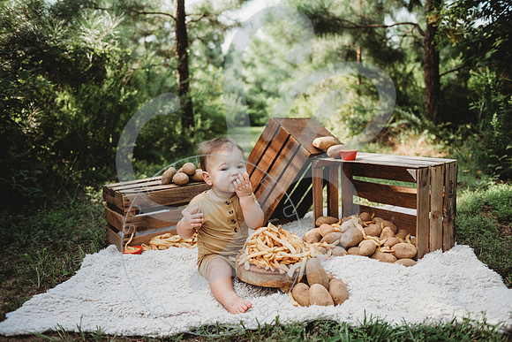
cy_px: 171
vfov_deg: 41.1
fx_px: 455
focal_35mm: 32
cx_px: 256
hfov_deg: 58.7
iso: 100
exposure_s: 1/320
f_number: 2.8
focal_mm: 32
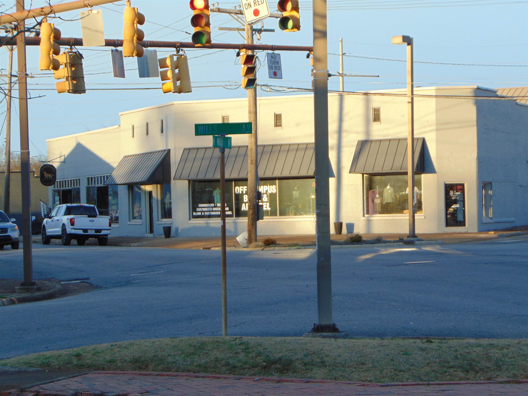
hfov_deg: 18.2
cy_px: 198
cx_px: 264
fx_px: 1647
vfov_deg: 13.7
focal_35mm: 108
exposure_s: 1/200
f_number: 3.9
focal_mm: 19.4
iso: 80
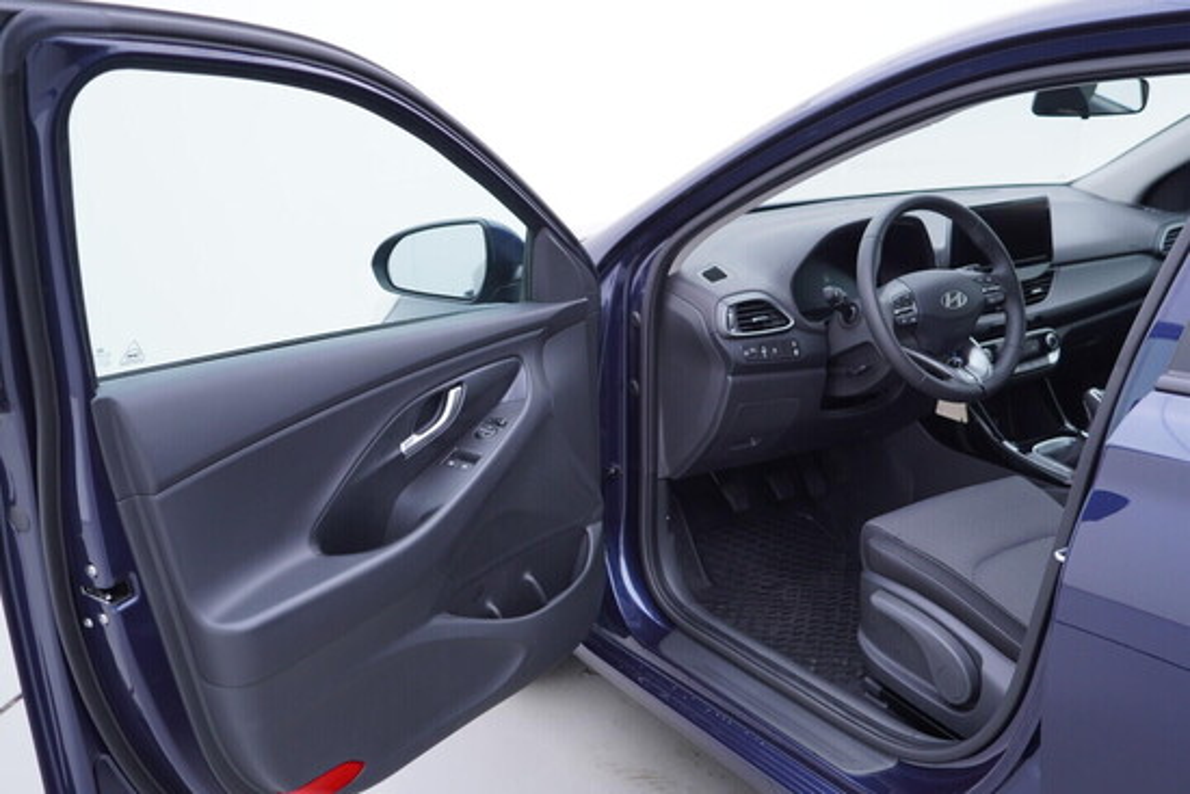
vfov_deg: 36.9
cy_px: 397
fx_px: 1190
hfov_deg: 53.1
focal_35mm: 36
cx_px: 595
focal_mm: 24
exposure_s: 1/50
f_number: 3.2
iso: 125
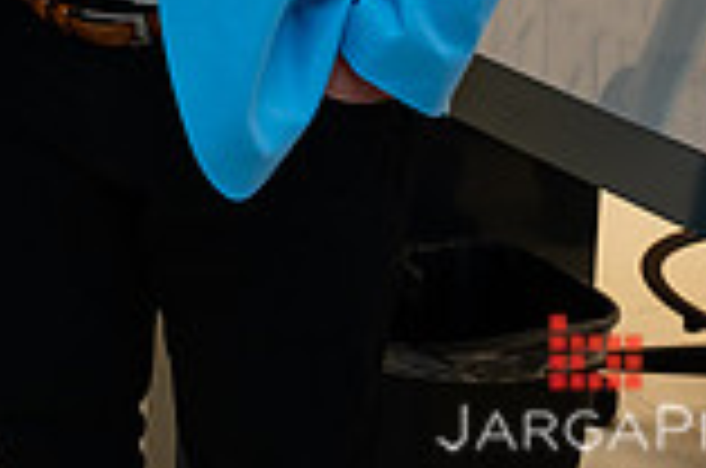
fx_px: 2290
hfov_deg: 15.7
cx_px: -446
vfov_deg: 11.0
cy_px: -329
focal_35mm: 117
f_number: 4
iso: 400
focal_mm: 30.5
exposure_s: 1/200
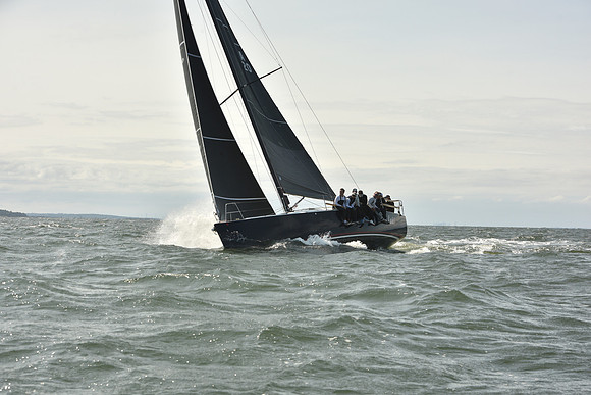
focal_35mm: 70
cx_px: 296
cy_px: 198
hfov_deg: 28.8
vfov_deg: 19.5
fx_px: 1149
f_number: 10
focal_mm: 70
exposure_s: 1/800
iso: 250
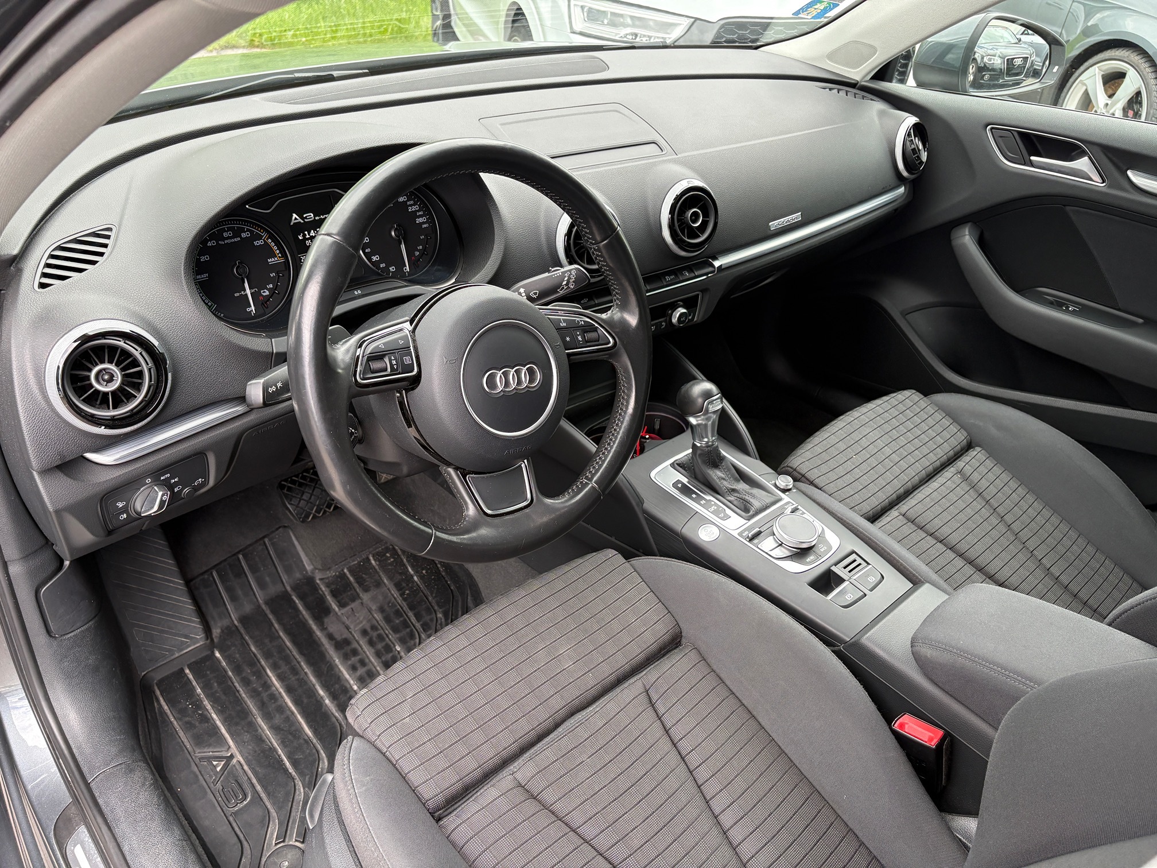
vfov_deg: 53.1
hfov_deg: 67.3
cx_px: 578
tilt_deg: -32.5
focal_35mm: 26
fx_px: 869
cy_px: 434
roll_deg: -5.3
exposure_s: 1/159
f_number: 1.6
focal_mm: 5.96
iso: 64
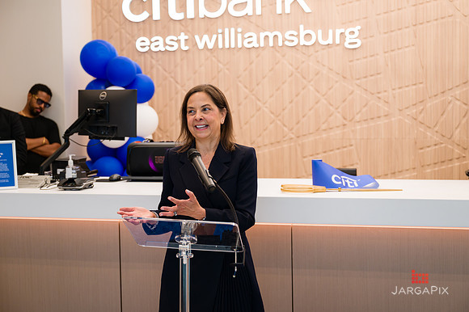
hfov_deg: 36.8
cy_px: 150
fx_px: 706
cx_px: 244
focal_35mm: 54
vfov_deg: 24.9
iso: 400
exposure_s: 1/200
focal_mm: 52
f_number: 3.2
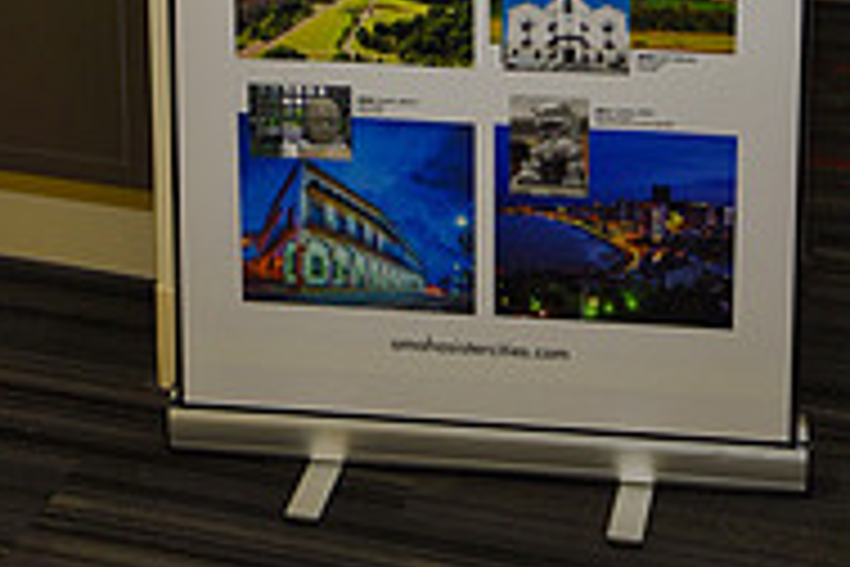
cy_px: -369
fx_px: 1794
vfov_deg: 15.9
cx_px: 504
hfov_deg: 26.6
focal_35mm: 76
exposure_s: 1/60
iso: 200
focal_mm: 32
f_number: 5
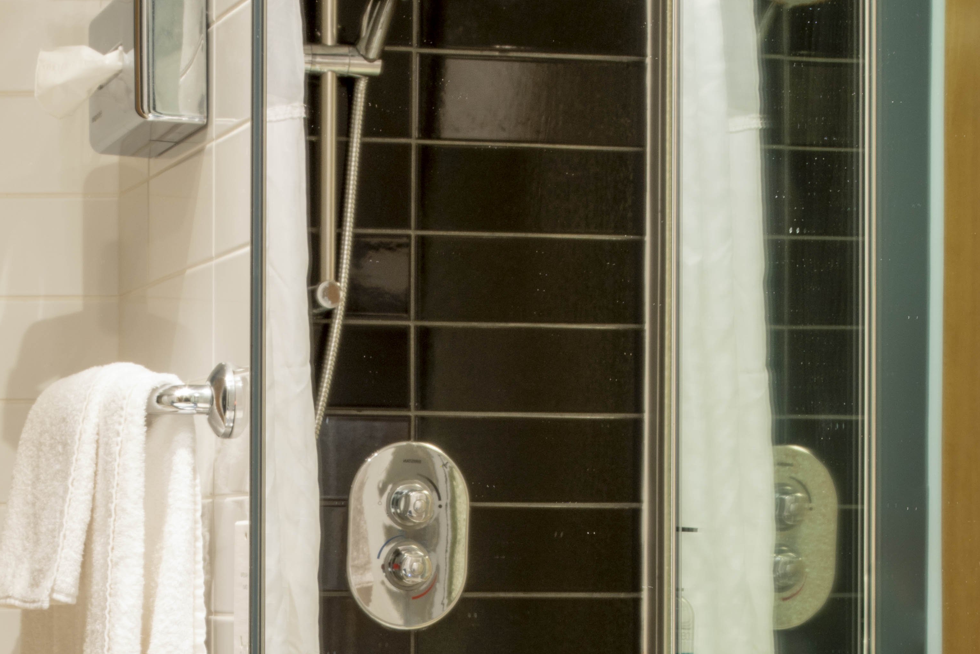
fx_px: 3321
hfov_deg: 16.7
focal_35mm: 122
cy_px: 790
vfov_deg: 11.0
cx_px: 297
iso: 100
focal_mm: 47
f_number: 22
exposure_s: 10
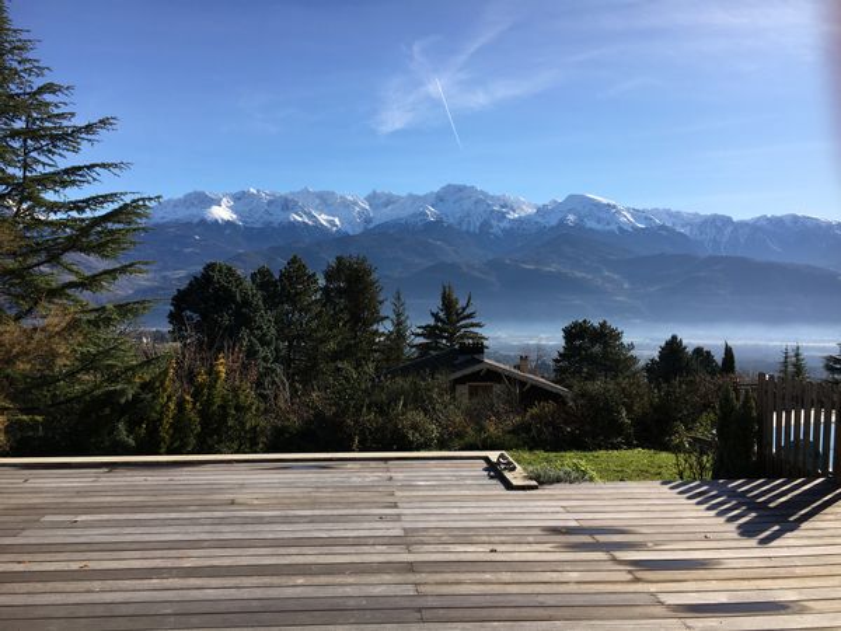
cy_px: 316
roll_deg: -0.2
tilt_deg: -0.9
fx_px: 705
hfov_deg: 61.7
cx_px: 420
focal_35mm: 29
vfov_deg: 48.2
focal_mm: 4.15
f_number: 2.2
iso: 25
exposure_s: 1/1637
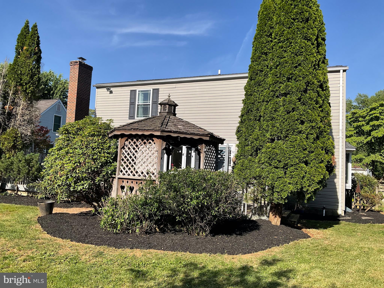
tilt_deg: +4.7
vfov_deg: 48.2
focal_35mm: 29
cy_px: 144
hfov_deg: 61.7
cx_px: 192
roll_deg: -2.5
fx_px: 322
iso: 16
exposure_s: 1/1577
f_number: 1.8
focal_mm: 3
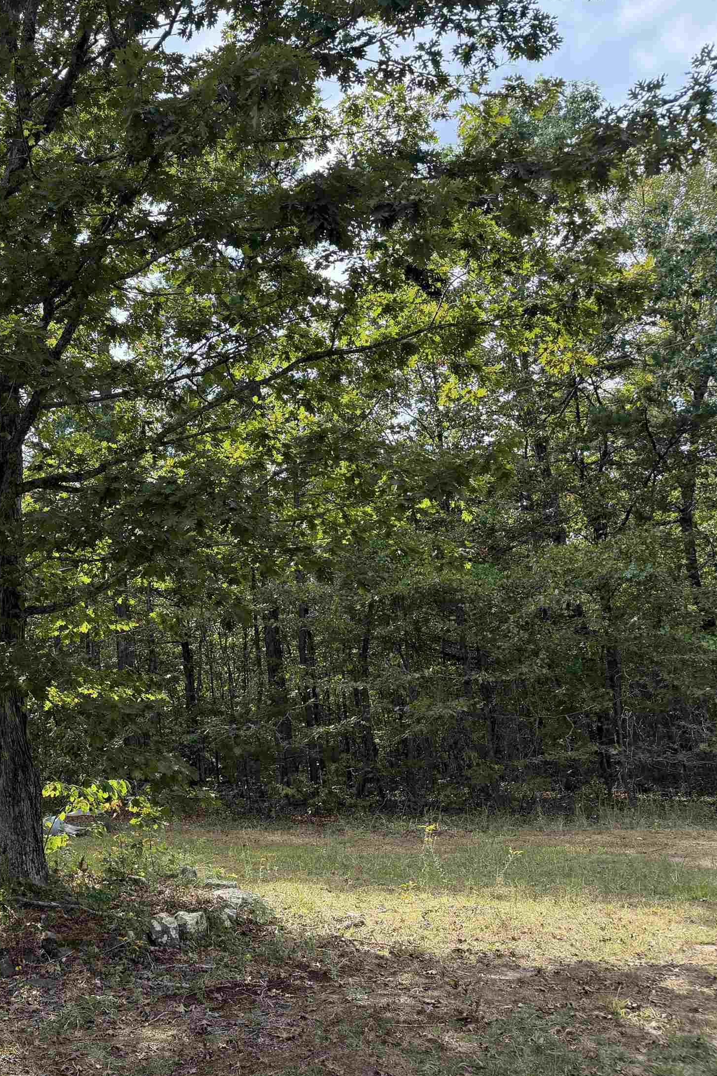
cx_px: 9
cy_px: 555
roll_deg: +4.2
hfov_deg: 34.6
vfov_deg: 54.4
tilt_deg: +11.2
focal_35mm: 35
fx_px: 1045
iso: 100
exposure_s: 1/1292
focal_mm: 6.76
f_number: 1.78
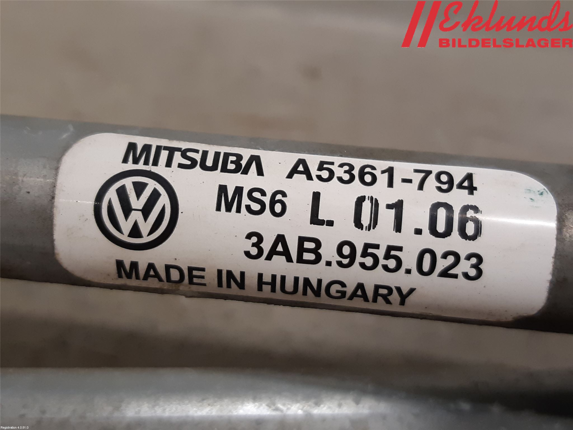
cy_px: 215
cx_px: 286
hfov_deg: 67.3
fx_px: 430
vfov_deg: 53.1
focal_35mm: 26
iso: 125
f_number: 1.7
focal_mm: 3.93
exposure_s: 1/50
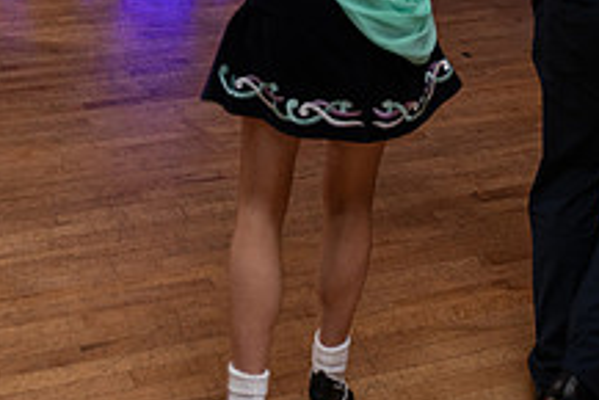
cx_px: 152
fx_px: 1066
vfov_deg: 19.7
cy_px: -112
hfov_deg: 30.9
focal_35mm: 64
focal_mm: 24
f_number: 3.5
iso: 500
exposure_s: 1/160
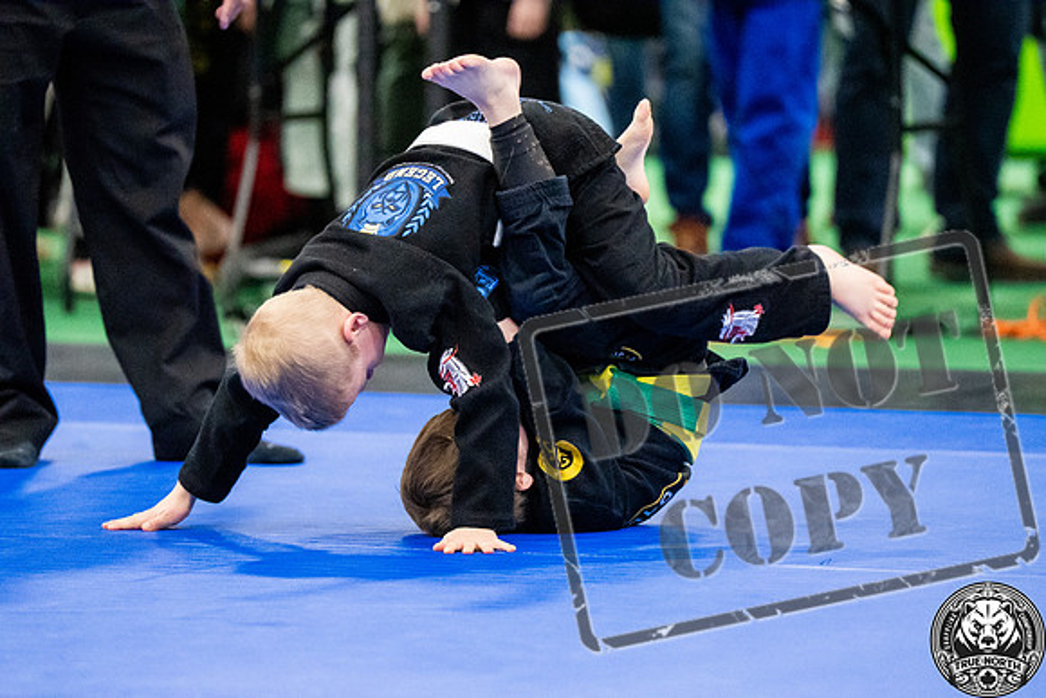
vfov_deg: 4.6
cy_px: 349
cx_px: 523
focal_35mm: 300
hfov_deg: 6.9
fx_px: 8718
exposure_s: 1/500
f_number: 2.8
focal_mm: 200
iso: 6400
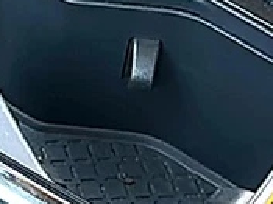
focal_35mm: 172
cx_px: -173
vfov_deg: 8.6
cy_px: 102
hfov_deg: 10.9
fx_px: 1356
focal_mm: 6.86
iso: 80
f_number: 1.78
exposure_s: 1/67
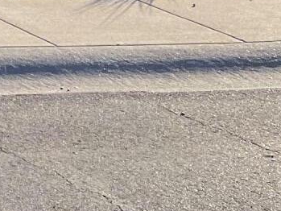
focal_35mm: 149
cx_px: -449
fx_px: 1210
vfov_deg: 8.7
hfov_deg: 10.7
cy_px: -360
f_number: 1.6
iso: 32
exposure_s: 1/3300
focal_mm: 4.2
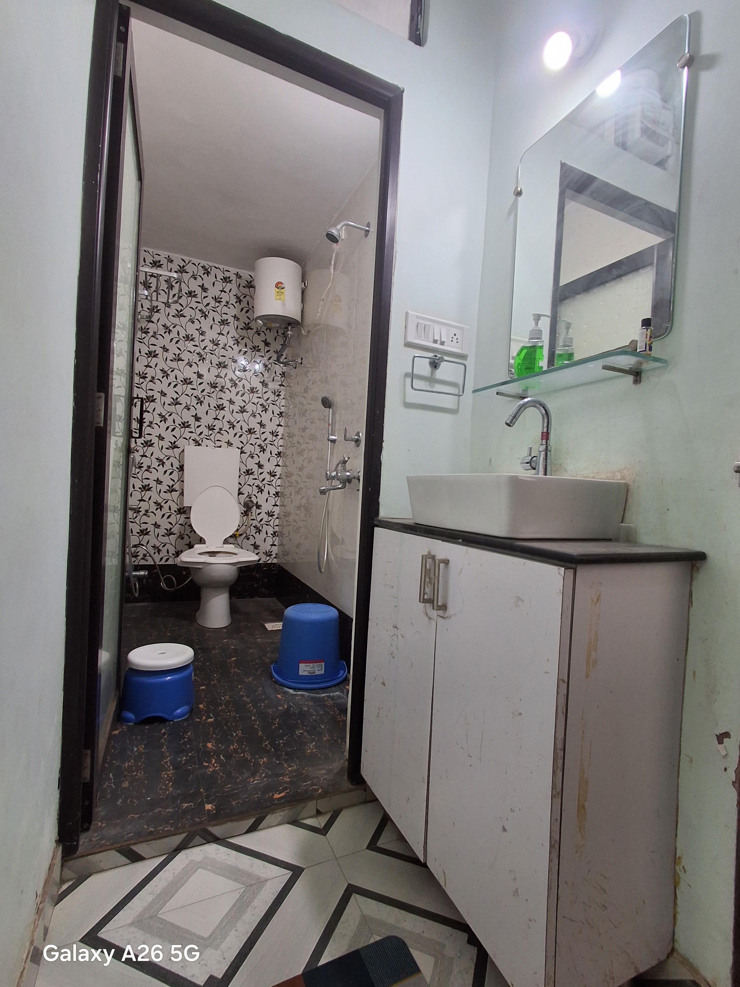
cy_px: 489
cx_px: 386
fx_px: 485
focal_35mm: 17
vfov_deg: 91.0
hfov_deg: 74.7
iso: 125
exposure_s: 1/50
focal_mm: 1.64
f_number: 2.2
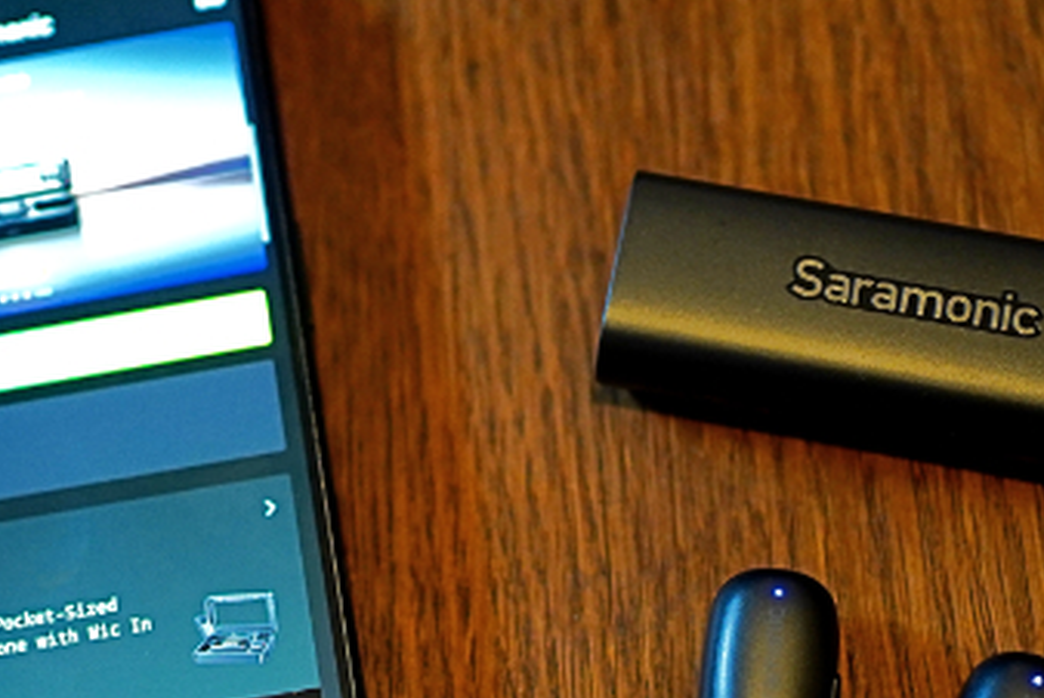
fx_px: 2612
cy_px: 562
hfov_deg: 22.6
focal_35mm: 90
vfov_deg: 15.1
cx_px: 395
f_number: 2.2
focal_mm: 35
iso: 1600
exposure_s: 1/160
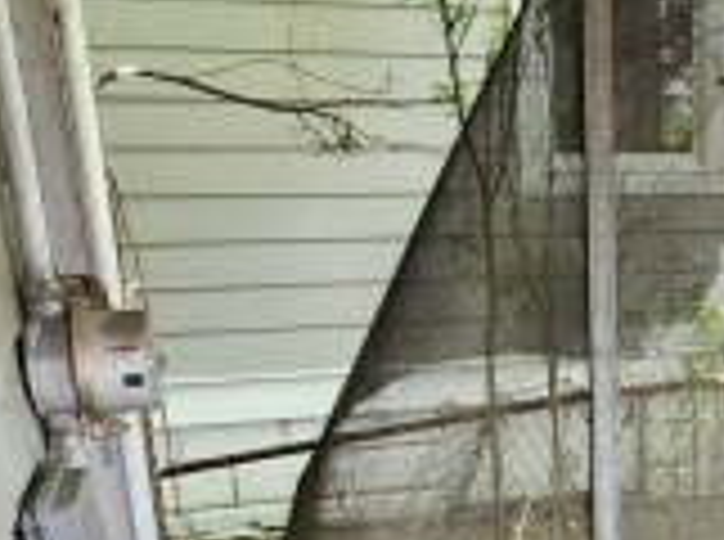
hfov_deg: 32.5
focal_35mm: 54
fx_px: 1127
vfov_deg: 25.5
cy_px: 551
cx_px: 737
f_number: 2.2
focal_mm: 2.2
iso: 320
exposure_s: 1/60
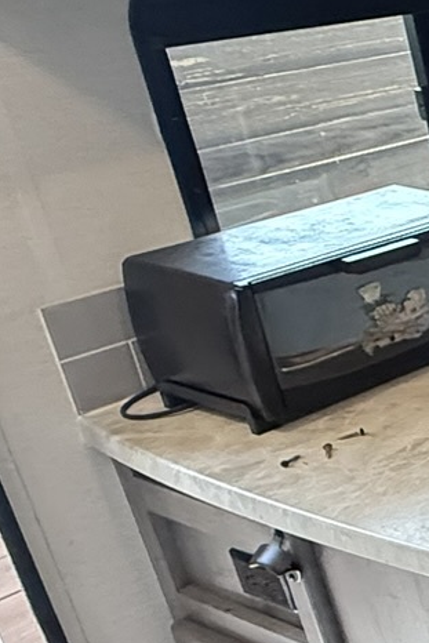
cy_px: 241
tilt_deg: -20.0
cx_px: 1213
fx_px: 1143
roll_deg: -1.2
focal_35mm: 64
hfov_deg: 12.3
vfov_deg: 31.3
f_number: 2.2
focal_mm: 2.22
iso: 640
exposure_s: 1/60
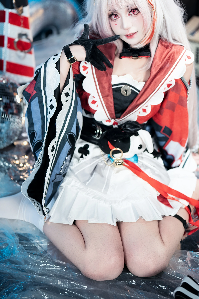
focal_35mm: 70
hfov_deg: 19.4
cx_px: 110
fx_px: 580
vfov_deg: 28.6
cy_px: 95
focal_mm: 50
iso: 100
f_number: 1.4
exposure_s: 1/100
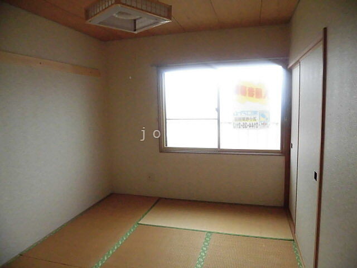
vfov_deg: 56.8
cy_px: 134
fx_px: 248
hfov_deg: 71.6
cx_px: 178
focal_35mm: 24
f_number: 3.1
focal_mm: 4.3
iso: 800
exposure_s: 1/160
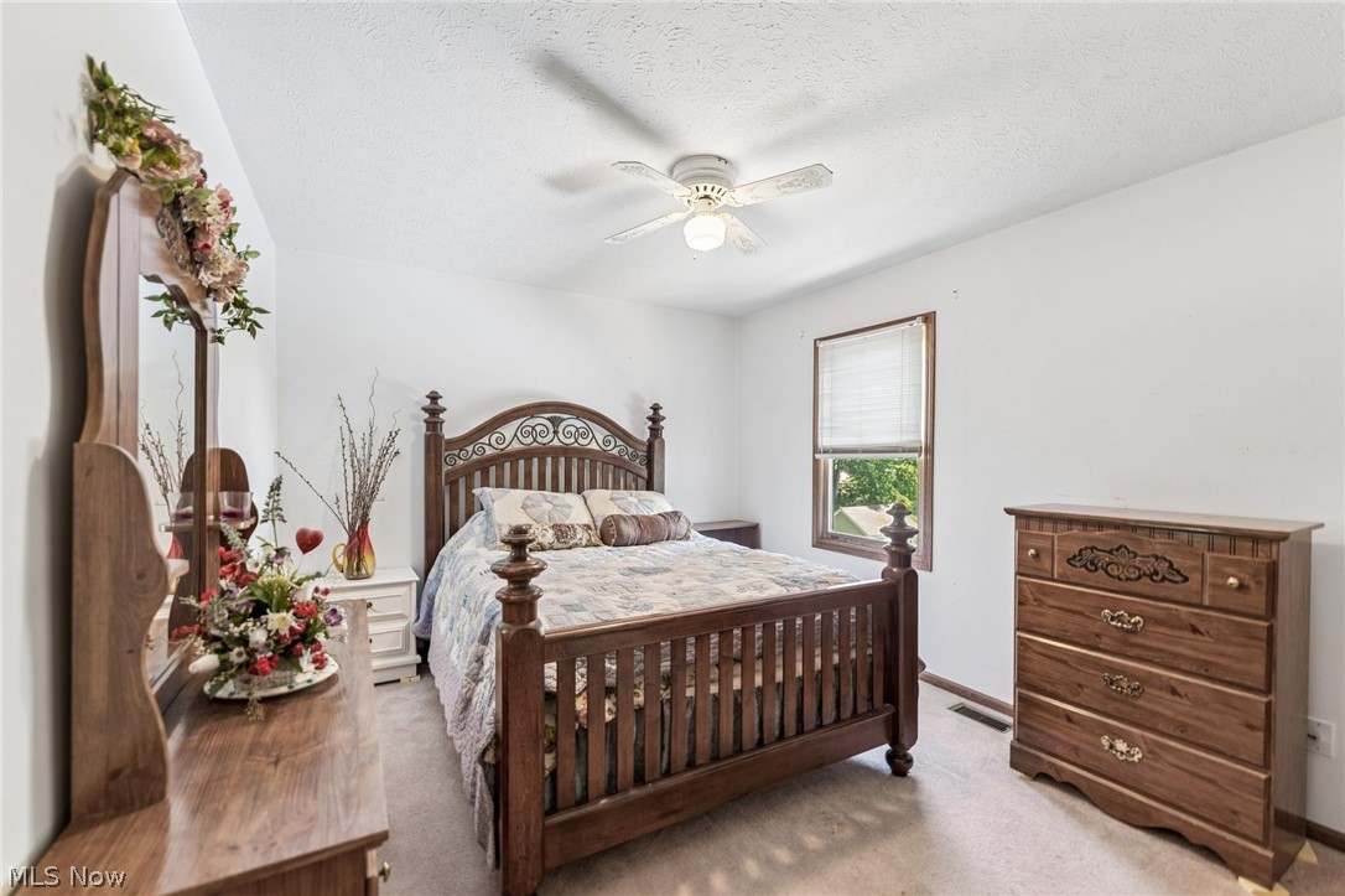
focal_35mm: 14
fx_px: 523
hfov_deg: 104.3
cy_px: 448
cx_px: 672
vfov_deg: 81.2
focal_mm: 14
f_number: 3.5
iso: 200
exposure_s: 1/10
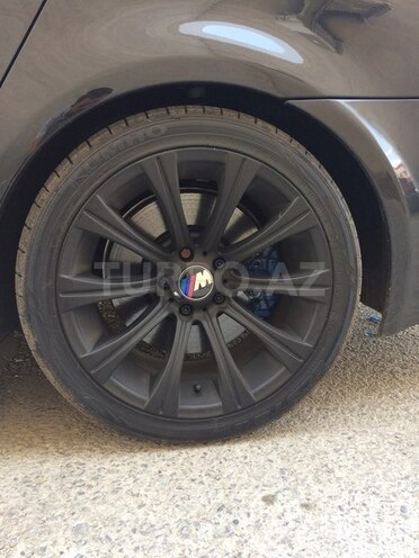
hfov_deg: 48.2
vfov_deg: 61.7
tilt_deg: -12.5
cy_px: 279
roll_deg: +2.4
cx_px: 210
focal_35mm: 29
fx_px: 468
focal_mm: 4.15
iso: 64
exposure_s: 1/100
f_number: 2.2
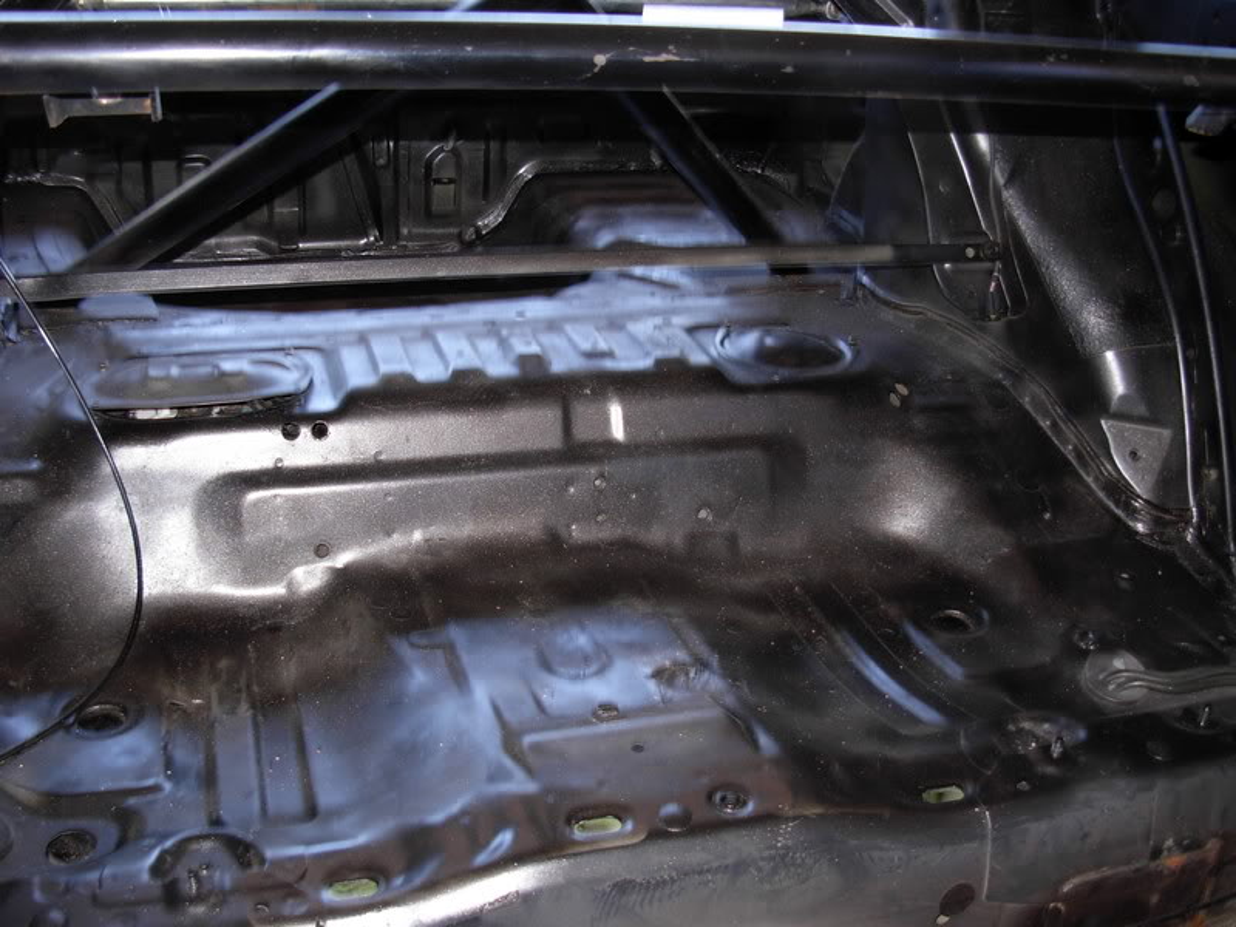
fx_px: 1357
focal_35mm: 38
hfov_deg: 49.0
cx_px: 618
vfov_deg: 37.7
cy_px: 464
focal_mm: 6.3
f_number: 2.9
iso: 79
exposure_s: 1/22.6
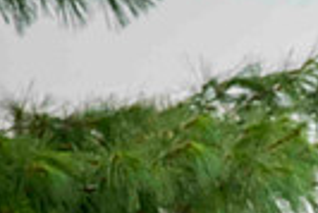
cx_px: 536
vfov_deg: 1.9
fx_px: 6561
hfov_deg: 2.8
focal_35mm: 742
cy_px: 430
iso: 640
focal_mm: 170
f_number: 10
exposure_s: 1/320
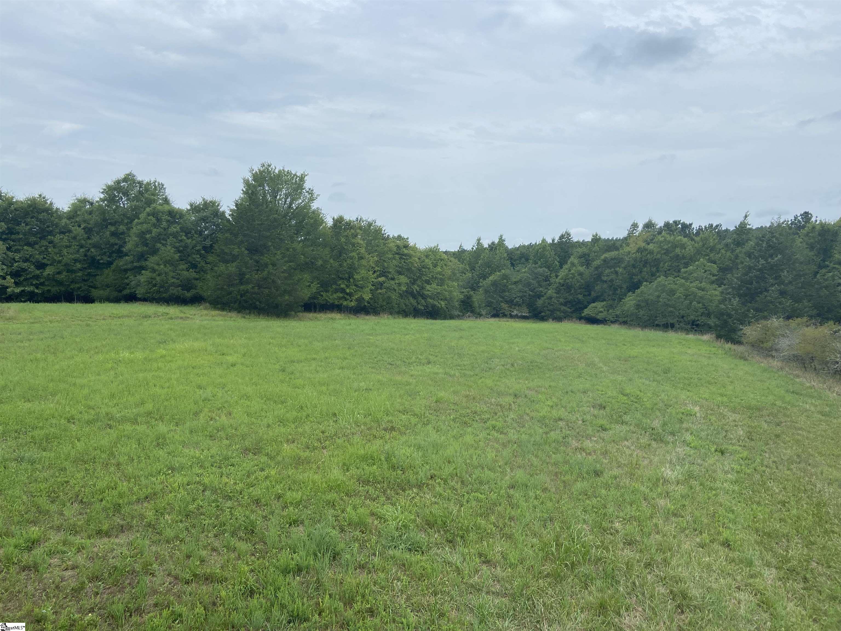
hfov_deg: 67.3
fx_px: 632
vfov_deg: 53.1
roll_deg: -0.4
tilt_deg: -3.5
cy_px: 316
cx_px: 420
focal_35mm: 26
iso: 32
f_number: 1.8
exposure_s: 1/2817
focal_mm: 4.25
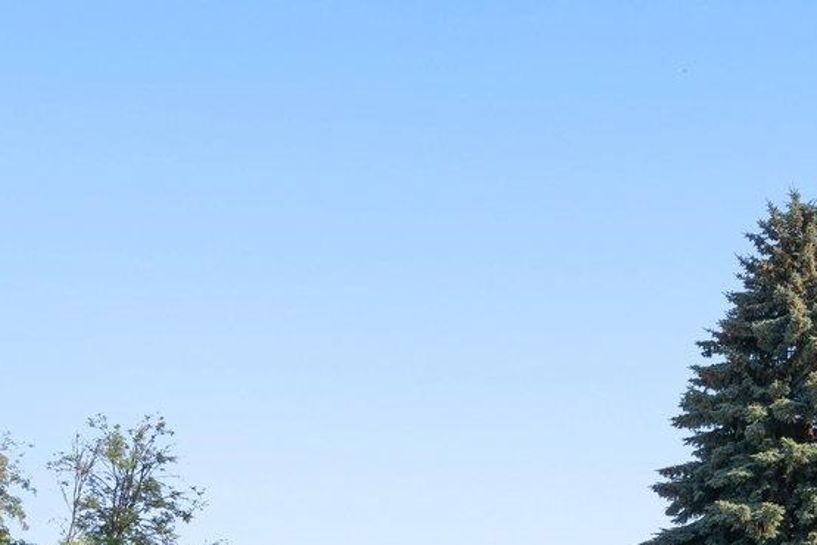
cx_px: 696
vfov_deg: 20.0
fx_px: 1339
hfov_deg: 32.6
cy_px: 805
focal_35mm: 59
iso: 400
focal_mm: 16
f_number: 8
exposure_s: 1/60
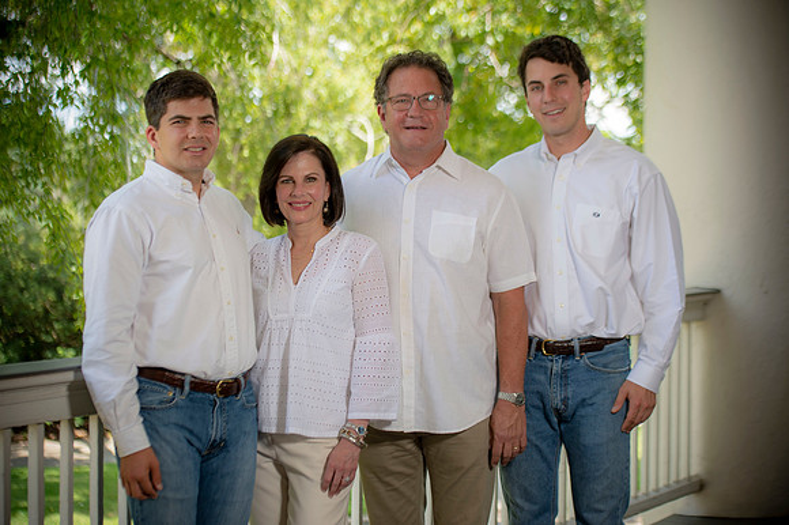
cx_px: 394
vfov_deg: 19.4
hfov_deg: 28.9
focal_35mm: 70
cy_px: 262
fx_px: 1533
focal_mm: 70
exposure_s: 1/200
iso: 100
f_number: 3.2
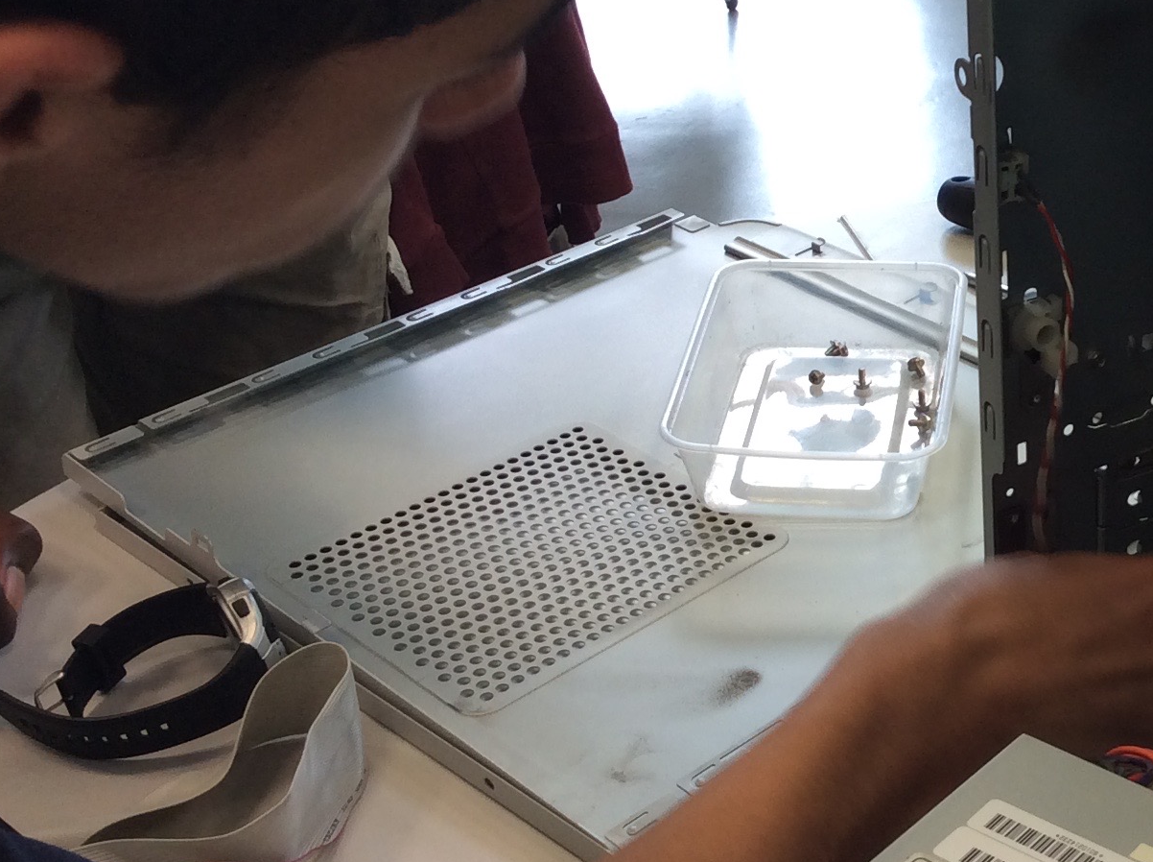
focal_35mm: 69
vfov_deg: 21.2
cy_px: 343
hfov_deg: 27.1
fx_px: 2295
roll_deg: +0.8
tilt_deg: -29.4
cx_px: 1054
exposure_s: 1/24
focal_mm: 3.3
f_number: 2.4
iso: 32
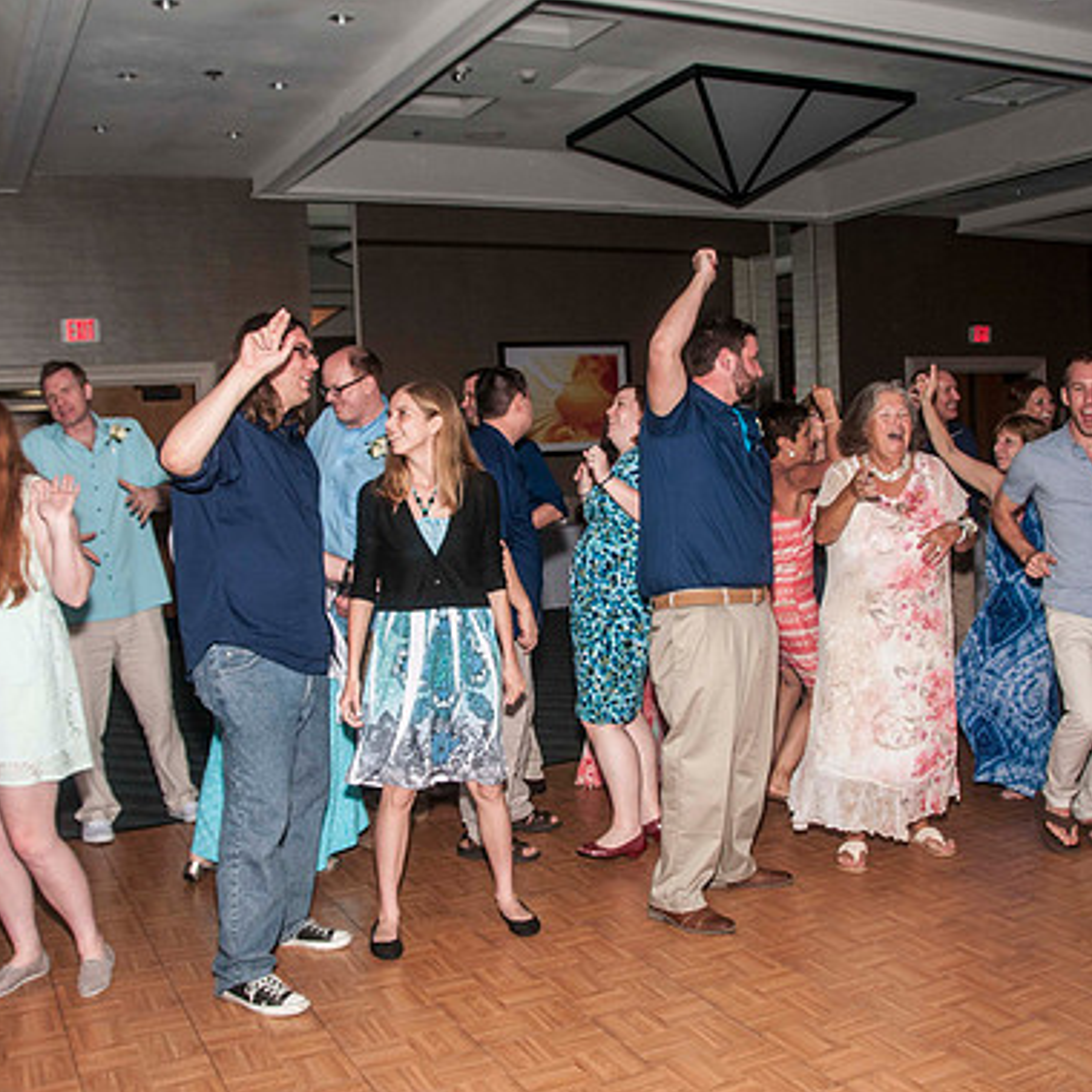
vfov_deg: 47.2
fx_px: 1249
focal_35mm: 35
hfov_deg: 47.2
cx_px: 557
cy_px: 550
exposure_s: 1/60
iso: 400
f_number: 5.6
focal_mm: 18
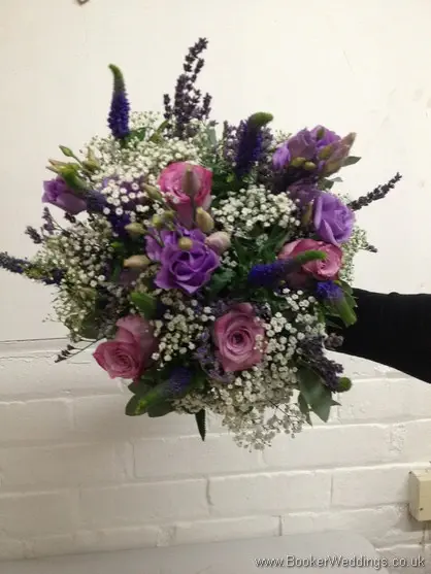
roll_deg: +1.2
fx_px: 581
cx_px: 216
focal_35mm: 35
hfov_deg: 40.7
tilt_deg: -10.3
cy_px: 287
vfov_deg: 52.6
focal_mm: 4.28
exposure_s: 1/20
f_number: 2.4
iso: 200
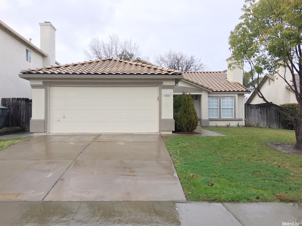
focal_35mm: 29
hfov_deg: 61.7
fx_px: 253
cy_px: 113
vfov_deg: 48.2
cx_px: 151
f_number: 2.2
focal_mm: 4.15
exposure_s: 1/60
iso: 32
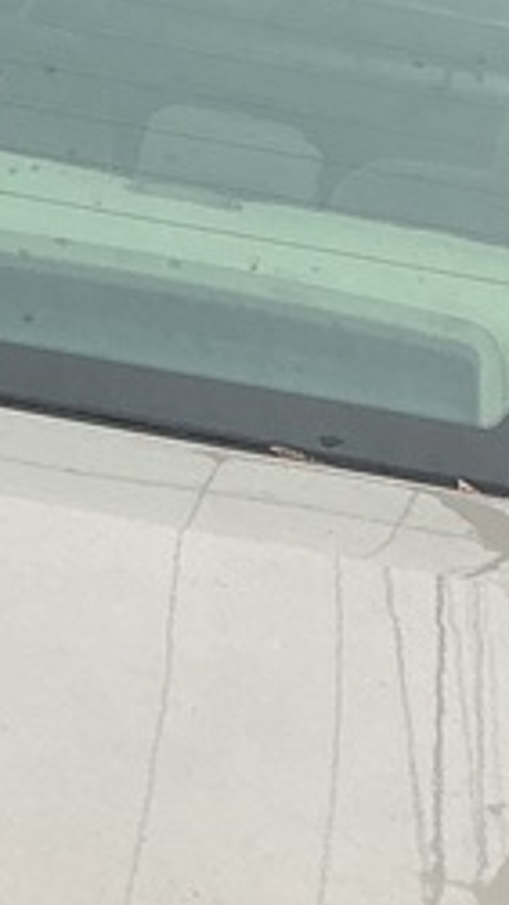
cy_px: 1197
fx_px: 3627
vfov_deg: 13.7
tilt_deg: -29.5
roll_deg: -5.0
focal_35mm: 151
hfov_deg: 8.0
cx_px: 22
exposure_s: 1/146
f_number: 1.8
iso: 20
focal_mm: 3
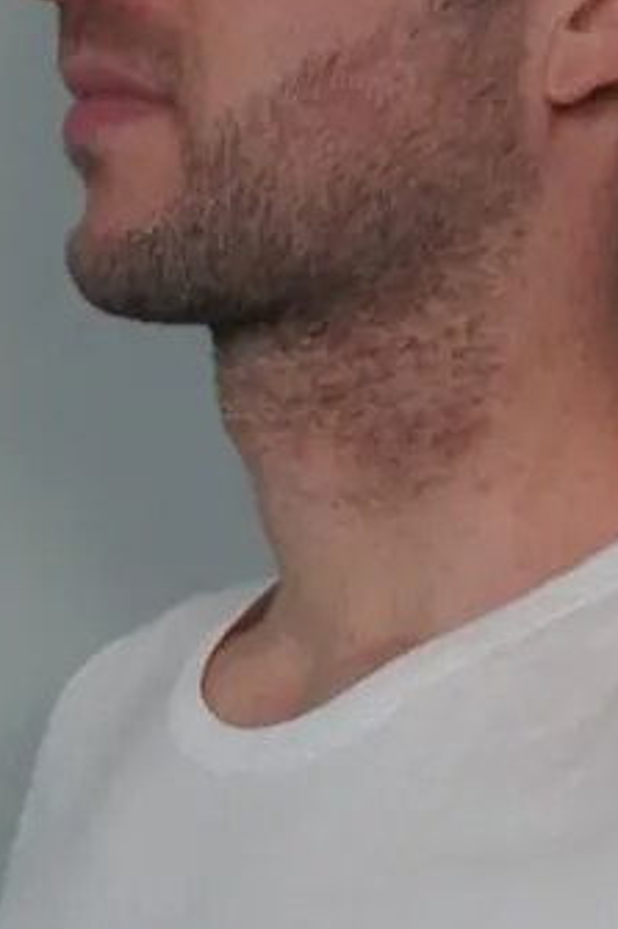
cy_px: 776
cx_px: 352
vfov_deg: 17.5
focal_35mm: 116
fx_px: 2990
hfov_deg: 11.8
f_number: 4.5
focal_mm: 24
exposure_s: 1/160
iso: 4000
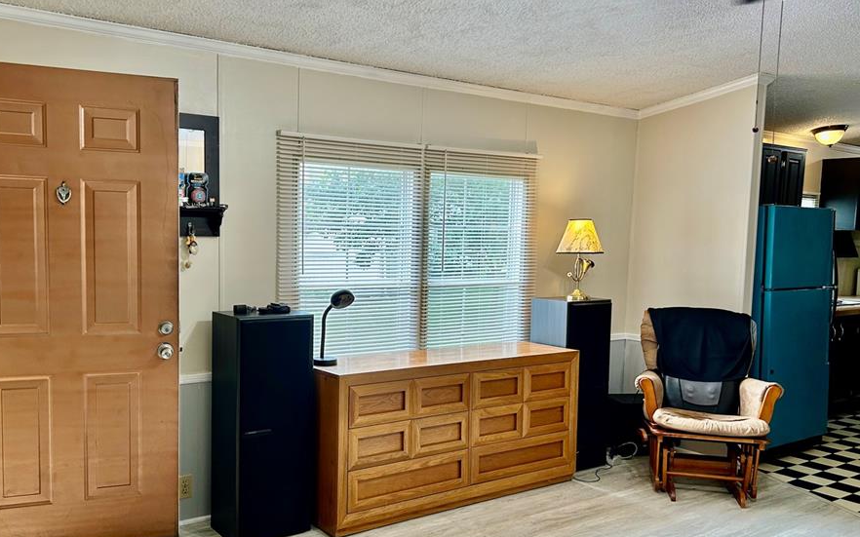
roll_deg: -0.3
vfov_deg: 39.4
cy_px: 295
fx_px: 750
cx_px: 376
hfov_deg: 59.5
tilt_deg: -5.5
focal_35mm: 32
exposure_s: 1/120
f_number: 1.5
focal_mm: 5.7
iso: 64
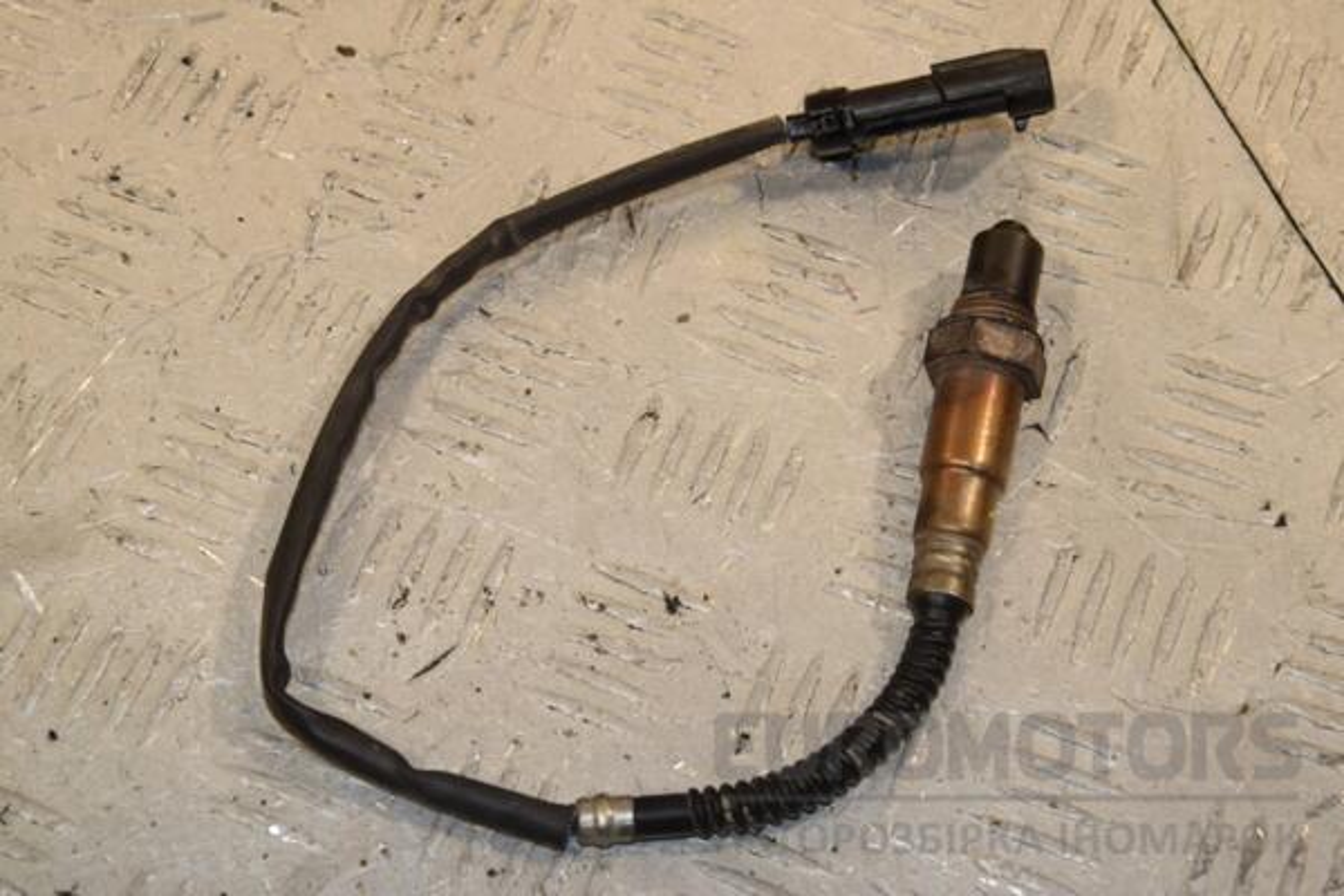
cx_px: 672
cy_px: 448
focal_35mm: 93
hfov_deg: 21.9
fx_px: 3472
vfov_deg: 14.7
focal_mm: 62
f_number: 10
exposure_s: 1/200
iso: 800
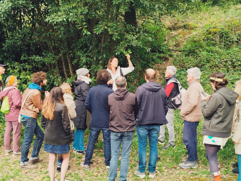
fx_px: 313
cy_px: 90
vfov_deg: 32.2
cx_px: 120
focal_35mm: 45
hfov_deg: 42.1
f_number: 1.7
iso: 64
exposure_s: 1/100
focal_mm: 5.31
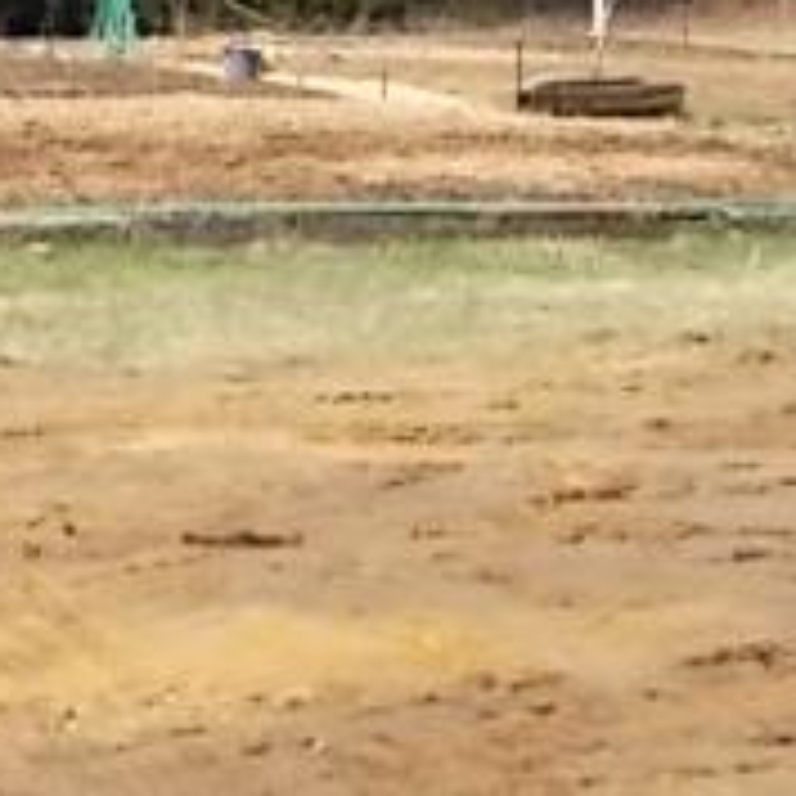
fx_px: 3772
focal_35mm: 145
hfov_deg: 12.0
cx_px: 342
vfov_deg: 11.8
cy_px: -153
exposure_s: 1/320
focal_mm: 9
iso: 80
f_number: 4.5
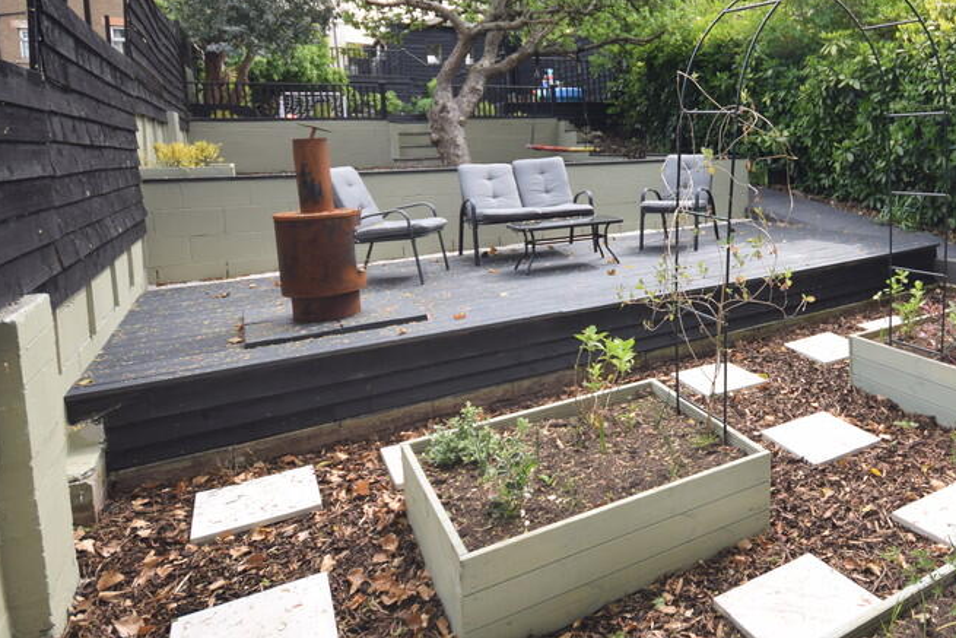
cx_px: 717
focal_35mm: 26
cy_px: 215
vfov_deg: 49.1
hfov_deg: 65.6
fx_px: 685
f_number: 6.3
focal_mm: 11
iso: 100
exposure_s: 1/160
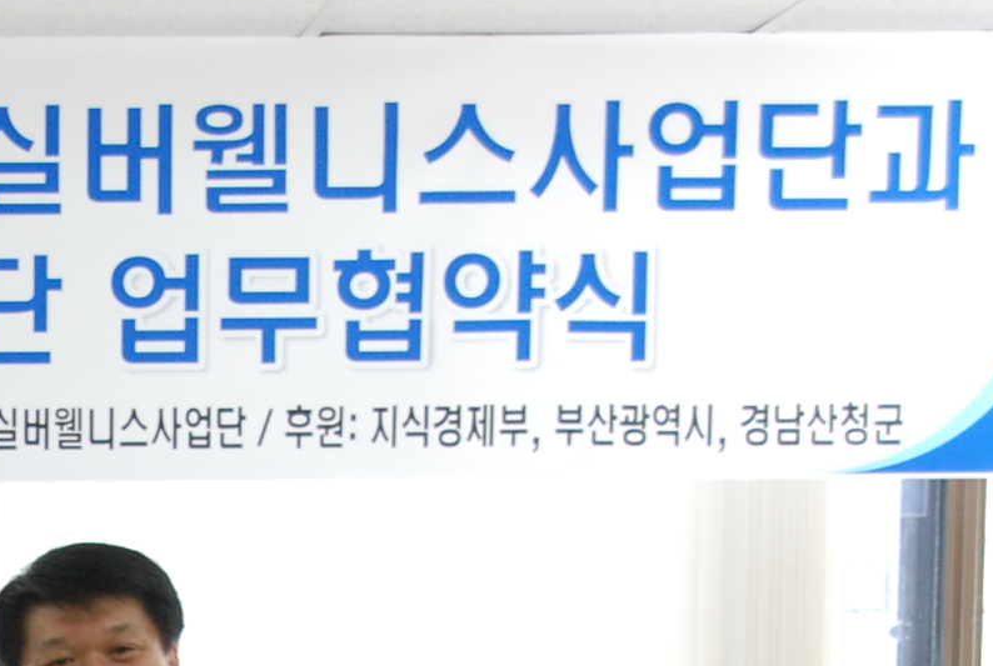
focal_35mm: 175
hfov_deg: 11.5
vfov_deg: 7.7
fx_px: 4837
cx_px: -205
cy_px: 1123
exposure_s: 1/50
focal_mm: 32
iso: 400
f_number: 5.6
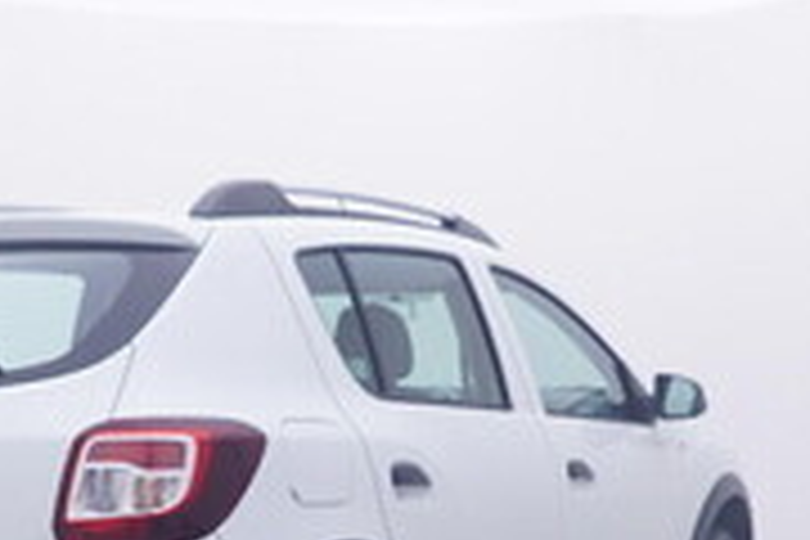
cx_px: 349
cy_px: 443
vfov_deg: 19.6
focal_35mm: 69
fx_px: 1542
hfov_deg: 29.4
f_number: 5
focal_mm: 15
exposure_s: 1/80
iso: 200
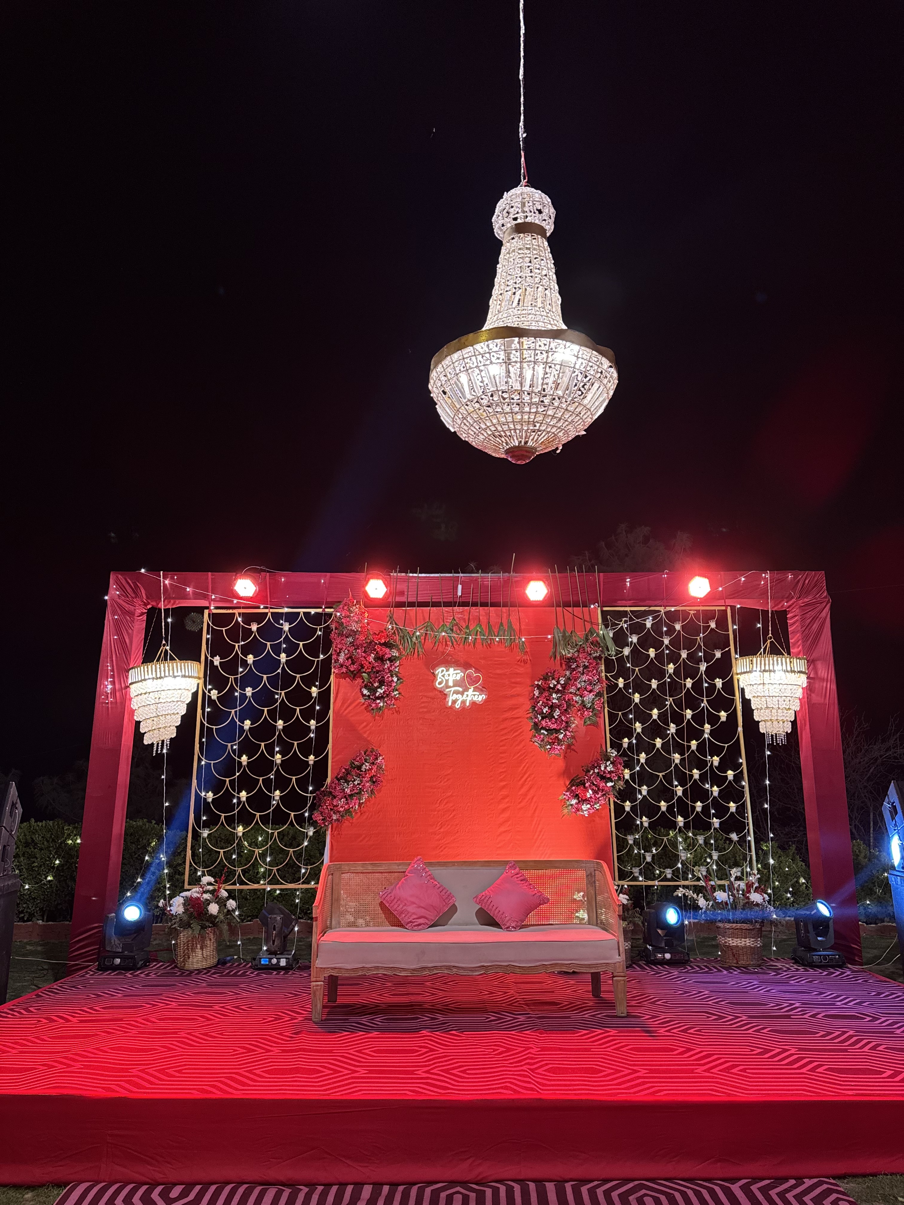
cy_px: 602
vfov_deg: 71.6
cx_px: 452
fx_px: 836
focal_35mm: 24
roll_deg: -1.4
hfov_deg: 56.8
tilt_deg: +13.5
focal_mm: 6.76
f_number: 1.78
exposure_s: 1/50
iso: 250
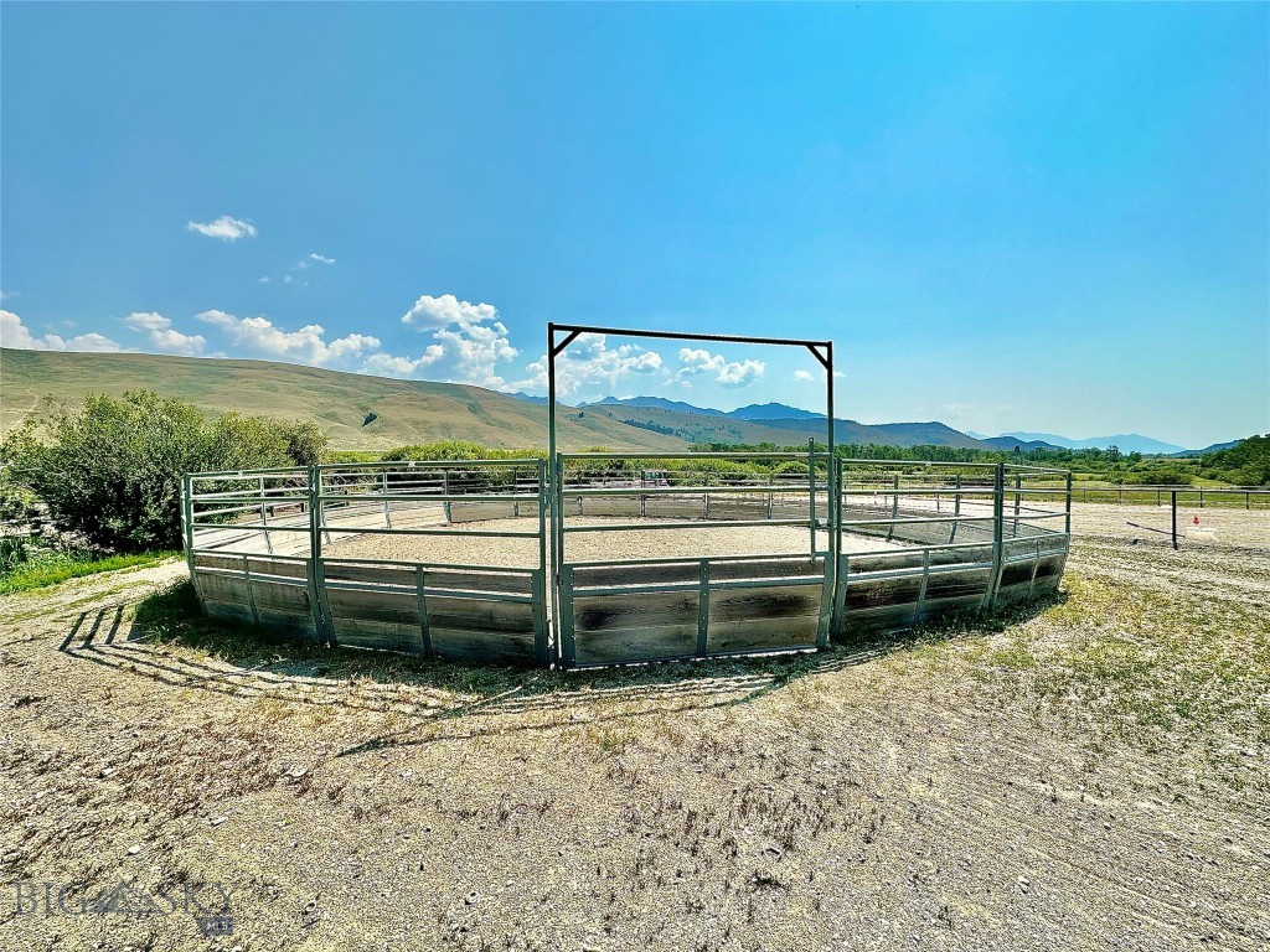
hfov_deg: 102.1
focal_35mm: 14
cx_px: 635
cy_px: 476
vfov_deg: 85.7
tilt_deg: -1.7
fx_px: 514
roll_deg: -0.3
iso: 50
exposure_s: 1/3300
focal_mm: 2.22
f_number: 2.2
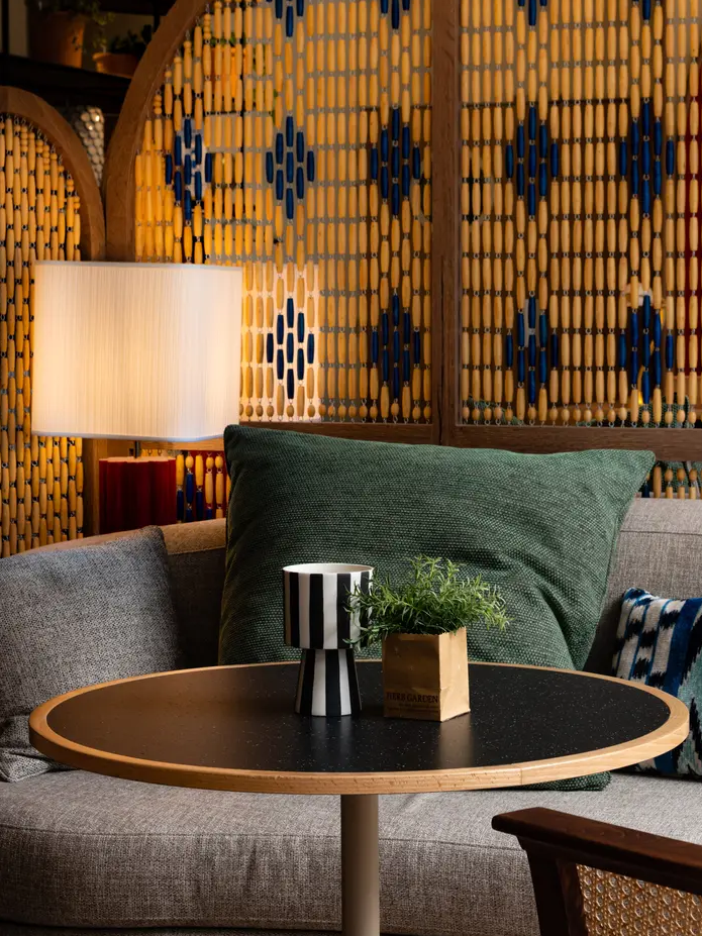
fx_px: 2272
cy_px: 416
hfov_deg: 17.6
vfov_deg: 23.3
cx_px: 362
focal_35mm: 84
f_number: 11
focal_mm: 50
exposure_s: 1/15
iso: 200
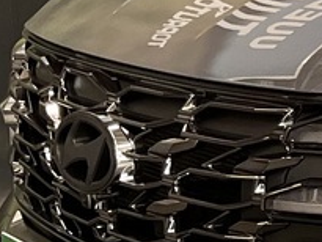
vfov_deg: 7.3
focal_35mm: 203
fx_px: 1889
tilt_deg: -6.5
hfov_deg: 8.8
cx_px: 774
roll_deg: +2.1
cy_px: -5
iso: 125
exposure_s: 1/121
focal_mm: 5.1
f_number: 1.6
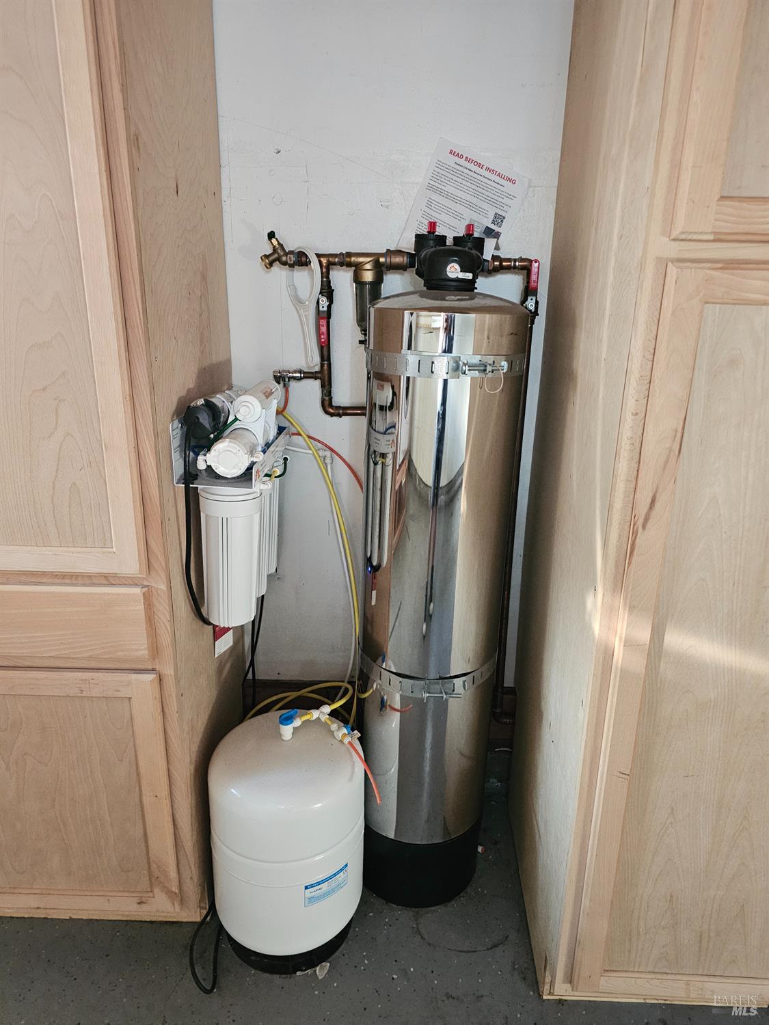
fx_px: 681
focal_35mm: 23
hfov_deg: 58.9
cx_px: 384
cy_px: 512
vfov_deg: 73.9
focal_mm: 6.3
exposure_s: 1/40
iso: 640
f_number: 1.7
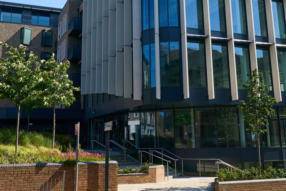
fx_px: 357
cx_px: 148
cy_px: 47
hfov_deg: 43.6
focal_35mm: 45
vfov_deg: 29.4
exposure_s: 1/320
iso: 160
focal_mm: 24
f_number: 8
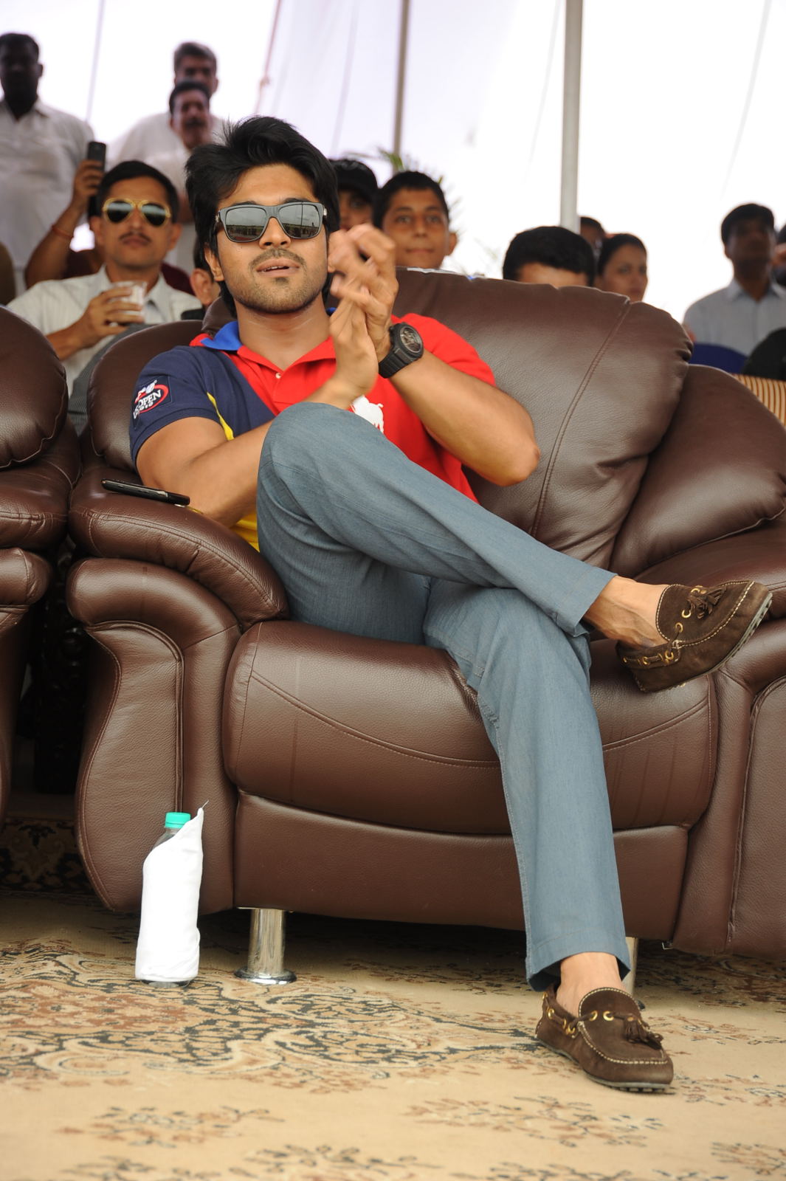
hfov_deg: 13.7
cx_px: 393
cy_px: 590
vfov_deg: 20.4
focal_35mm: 100
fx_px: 3278
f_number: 6.3
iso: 500
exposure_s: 1/125
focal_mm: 100
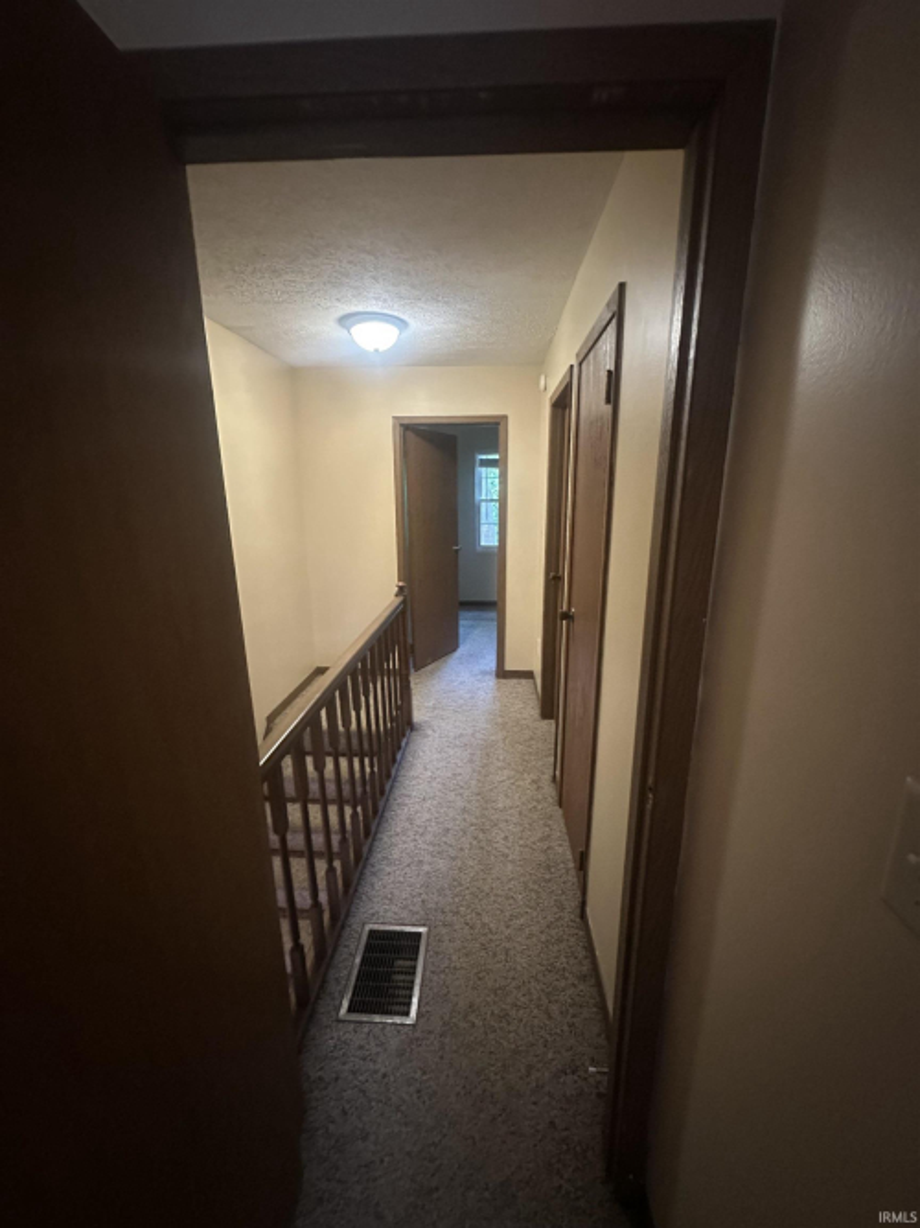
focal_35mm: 14
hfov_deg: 85.7
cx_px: 460
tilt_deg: -11.9
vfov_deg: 102.1
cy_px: 614
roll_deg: +1.3
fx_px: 496
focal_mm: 2.22
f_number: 2.2
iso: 1000
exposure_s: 1/60
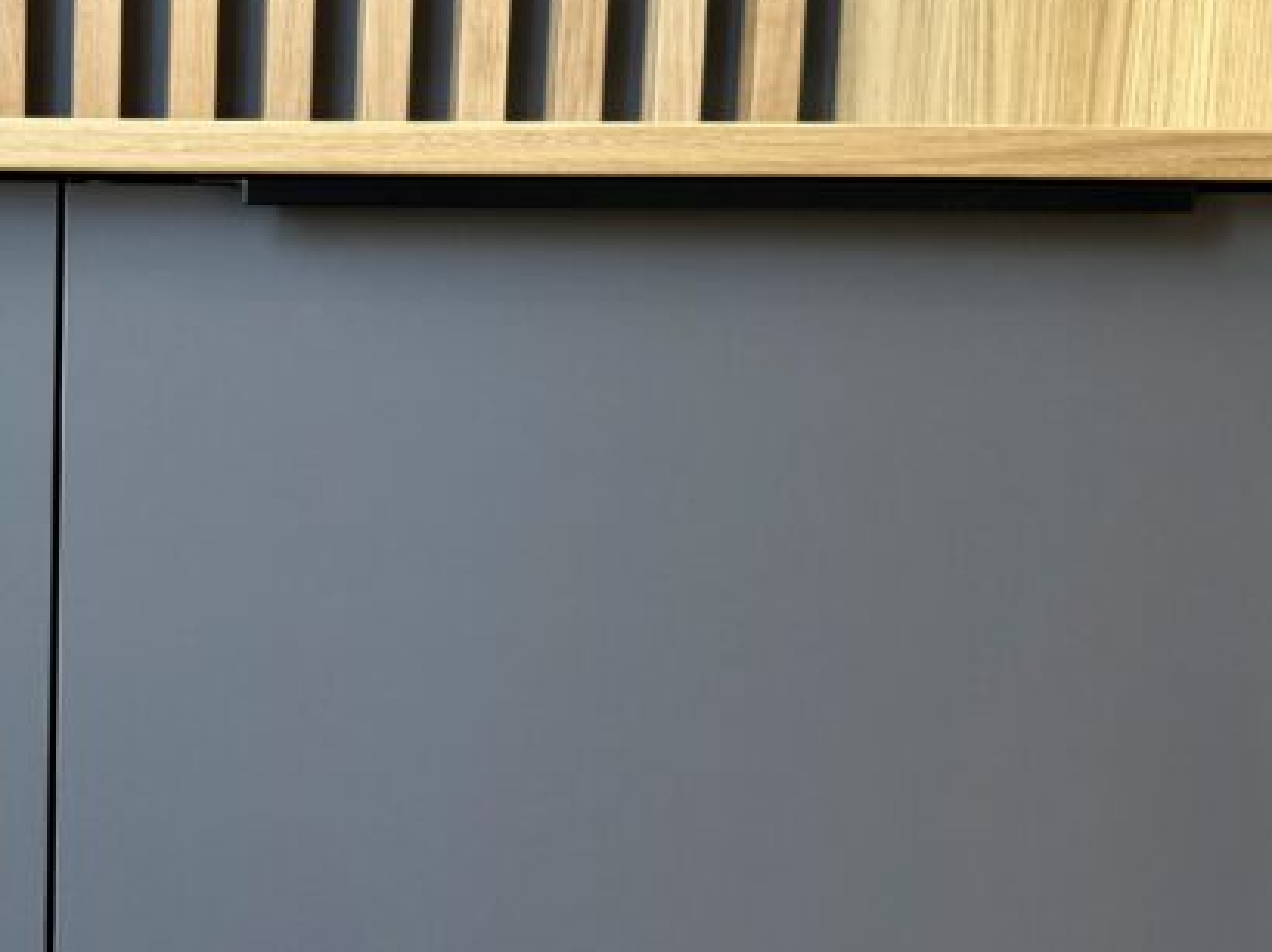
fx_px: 2203
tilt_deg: -6.3
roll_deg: +0.0
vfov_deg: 24.4
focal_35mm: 60
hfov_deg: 30.0
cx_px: 0
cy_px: 425
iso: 200
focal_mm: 6.76
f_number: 1.78
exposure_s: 1/121
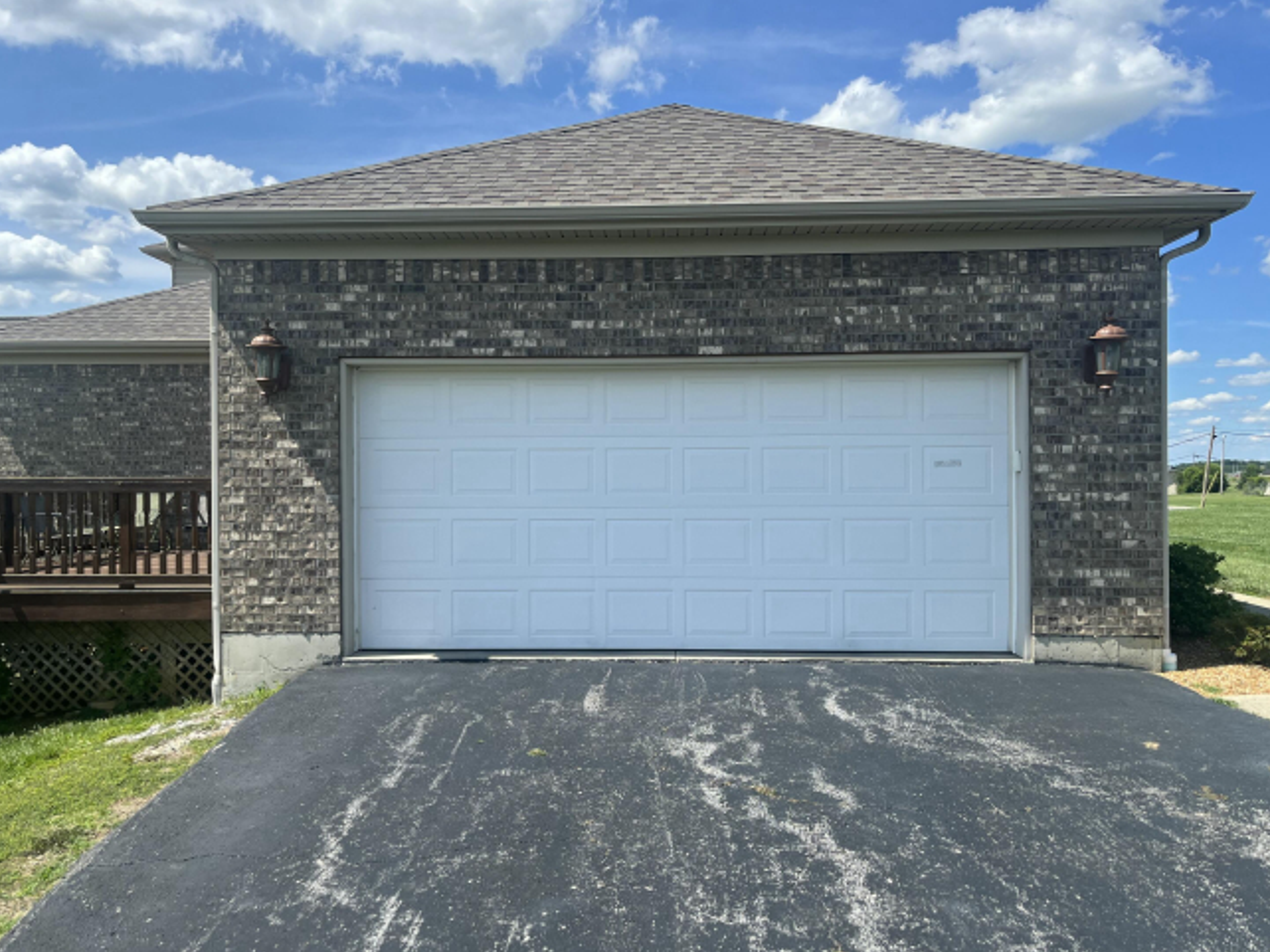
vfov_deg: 51.3
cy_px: 471
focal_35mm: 27
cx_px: 632
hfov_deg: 65.3
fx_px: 990
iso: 50
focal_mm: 5.1
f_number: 1.6
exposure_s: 1/2688
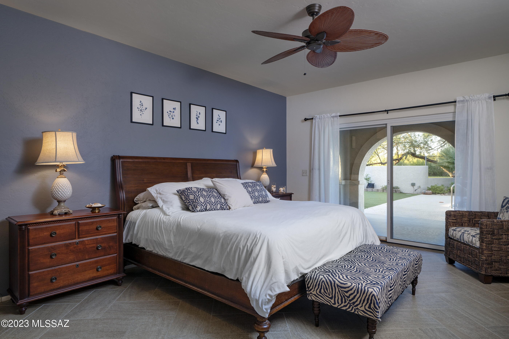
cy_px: 170
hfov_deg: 84.0
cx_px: 254
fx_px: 283
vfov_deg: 61.9
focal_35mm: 20
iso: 200
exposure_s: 1/6
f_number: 11
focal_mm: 20
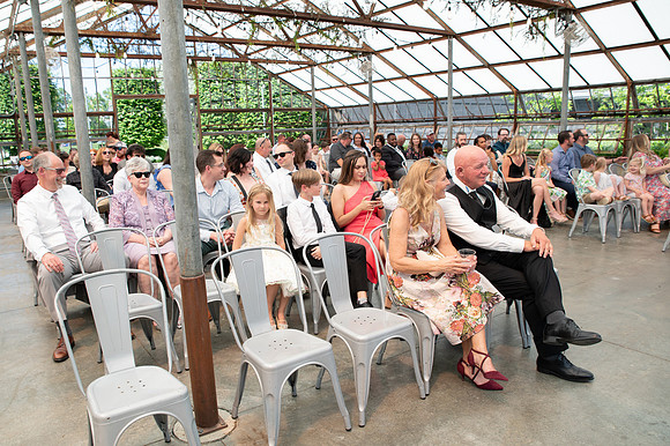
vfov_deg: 48.8
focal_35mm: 26
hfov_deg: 68.5
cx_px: 305
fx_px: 491
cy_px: 235
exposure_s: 1/200
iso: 160
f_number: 5
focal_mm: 24
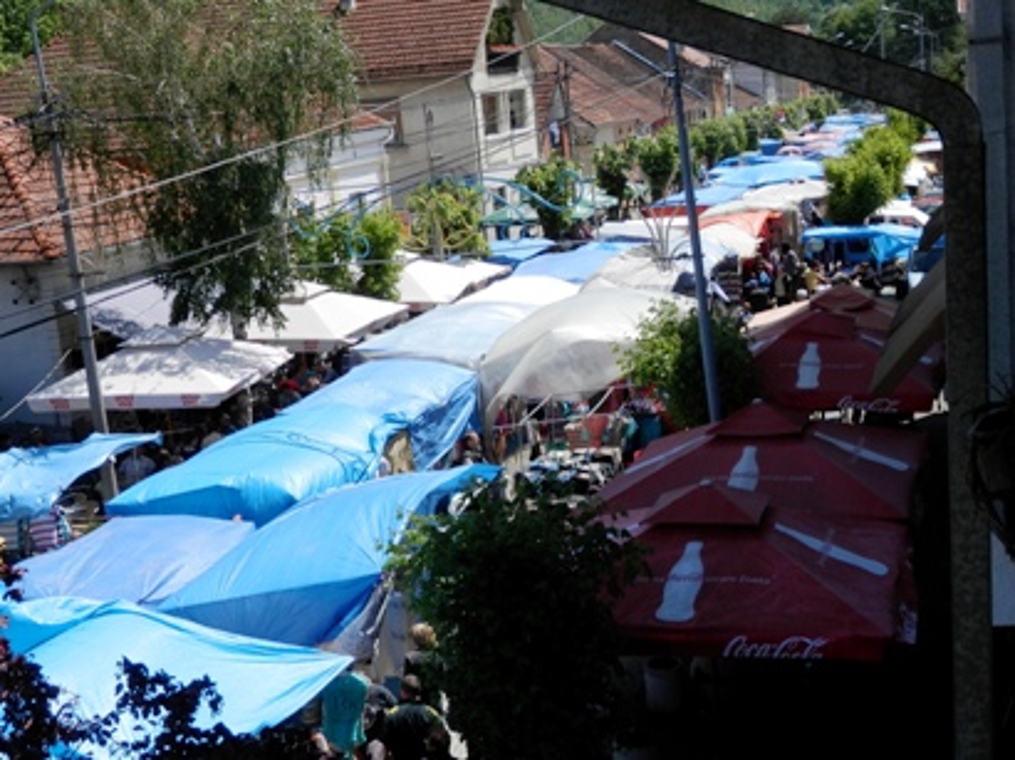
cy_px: 380
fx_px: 1436
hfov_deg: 38.9
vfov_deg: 29.6
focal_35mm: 49
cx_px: 508
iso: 80
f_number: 4
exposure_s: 1/800
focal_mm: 8.9
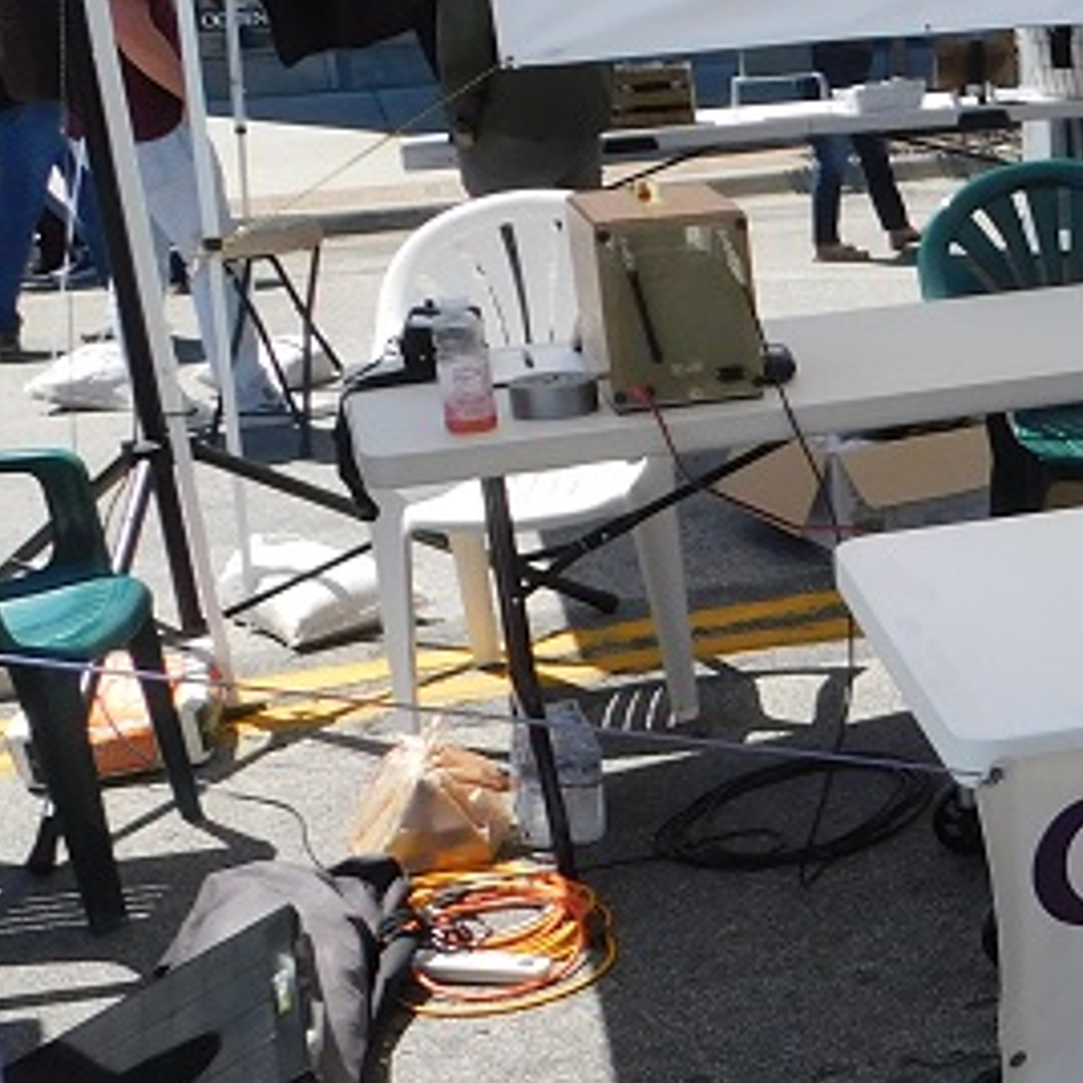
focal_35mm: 70
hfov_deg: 21.6
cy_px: 630
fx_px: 2478
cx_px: 1499
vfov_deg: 24.6
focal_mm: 4
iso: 125
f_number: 3
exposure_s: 1/1250
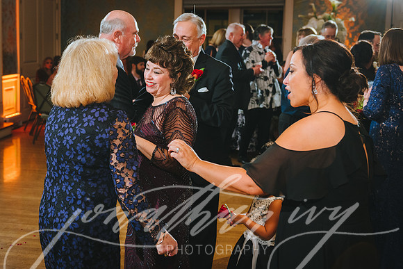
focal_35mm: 47
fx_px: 526
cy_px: 105
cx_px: 160
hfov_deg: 41.7
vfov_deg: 28.6
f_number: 3.5
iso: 1250
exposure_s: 1/160
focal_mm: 38
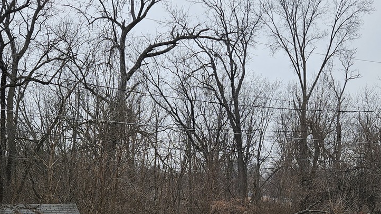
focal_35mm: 50
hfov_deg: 41.1
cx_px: 229
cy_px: 234
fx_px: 505
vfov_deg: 22.6
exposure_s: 1/799
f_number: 1.8
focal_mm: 5.4
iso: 25
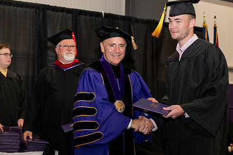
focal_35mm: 87
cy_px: 59
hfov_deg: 23.4
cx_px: 139
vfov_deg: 15.7
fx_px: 563
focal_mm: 70
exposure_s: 1/200
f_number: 5.6
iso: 2000
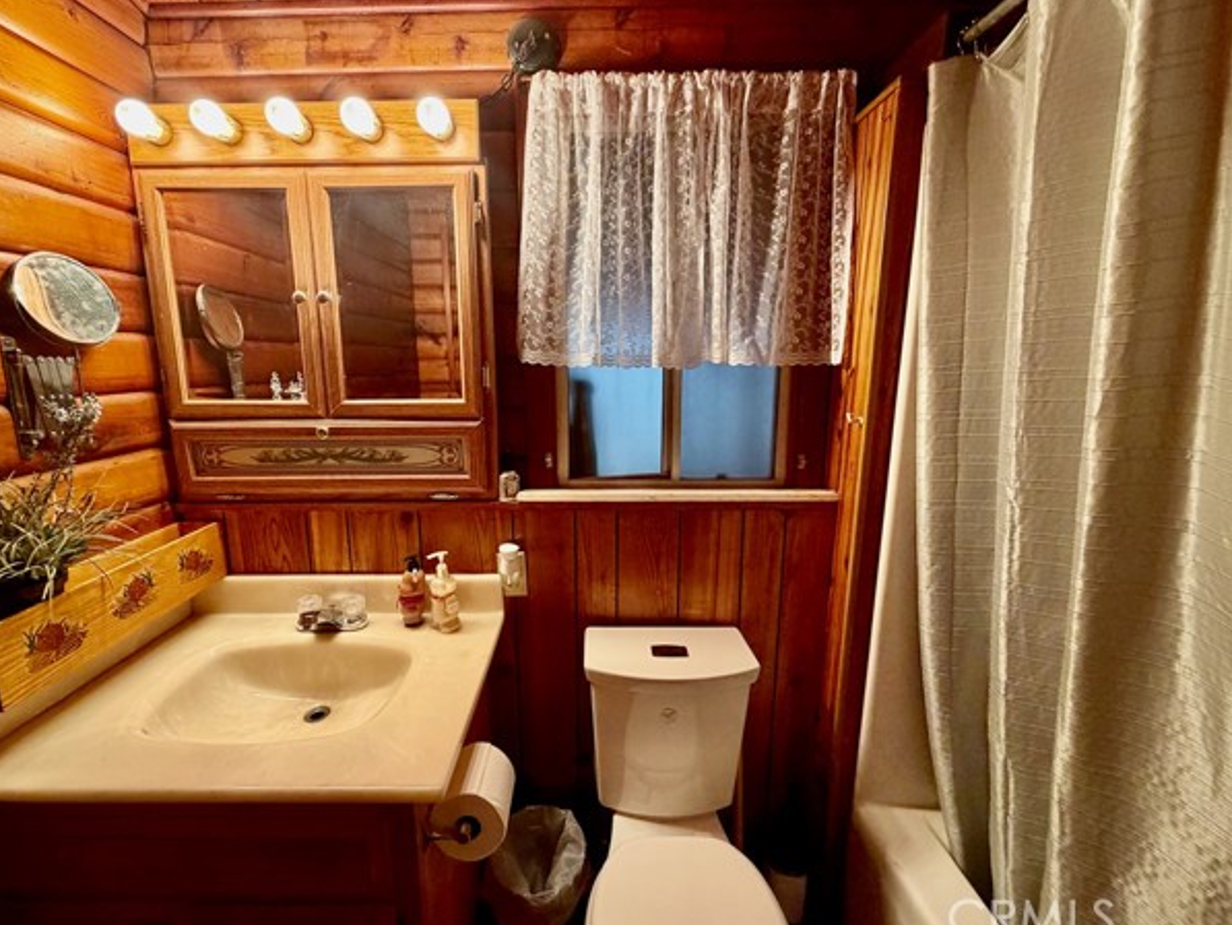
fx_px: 534
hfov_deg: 98.1
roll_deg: -0.5
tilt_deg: -10.3
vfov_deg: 81.8
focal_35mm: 15
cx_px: 590
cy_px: 452
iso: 250
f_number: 2.2
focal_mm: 2.22
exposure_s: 1/60
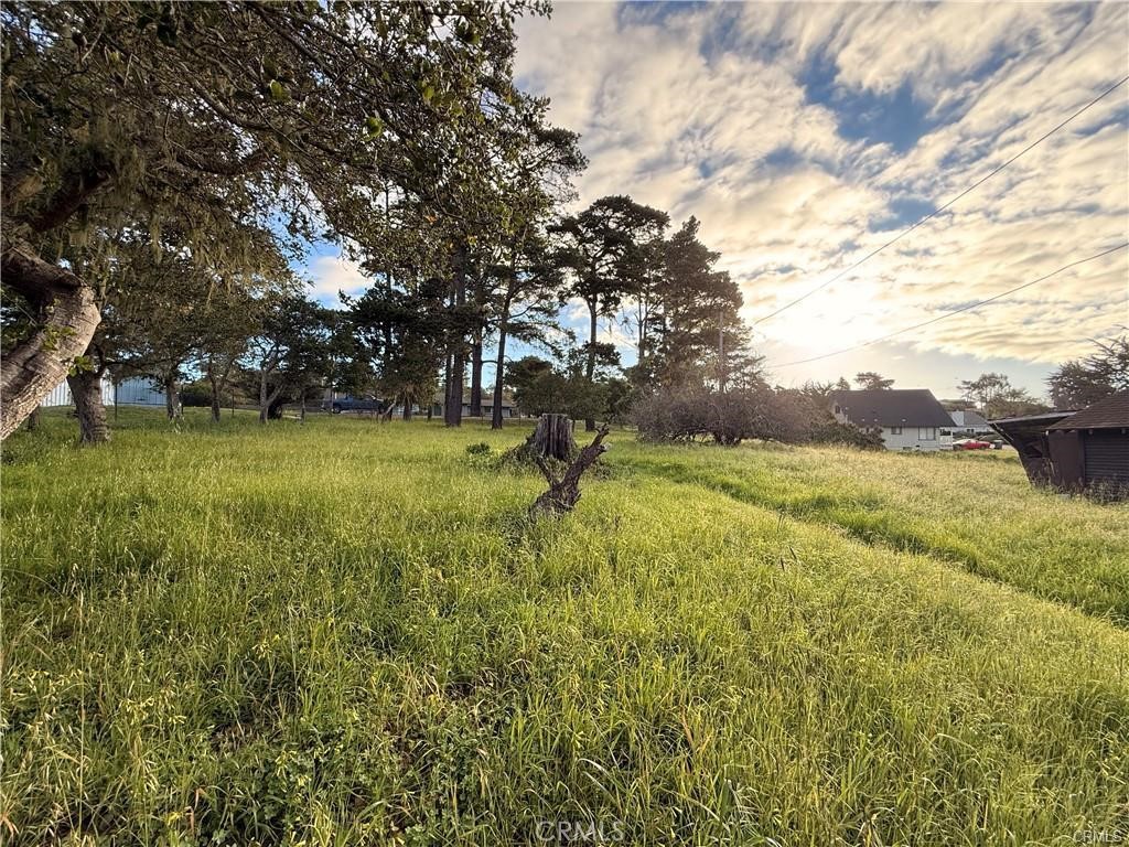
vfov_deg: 85.7
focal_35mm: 14
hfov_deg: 102.1
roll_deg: +0.2
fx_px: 457
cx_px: 564
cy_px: 424
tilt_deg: +2.8
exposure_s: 1/559
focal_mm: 2.22
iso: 64
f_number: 2.2
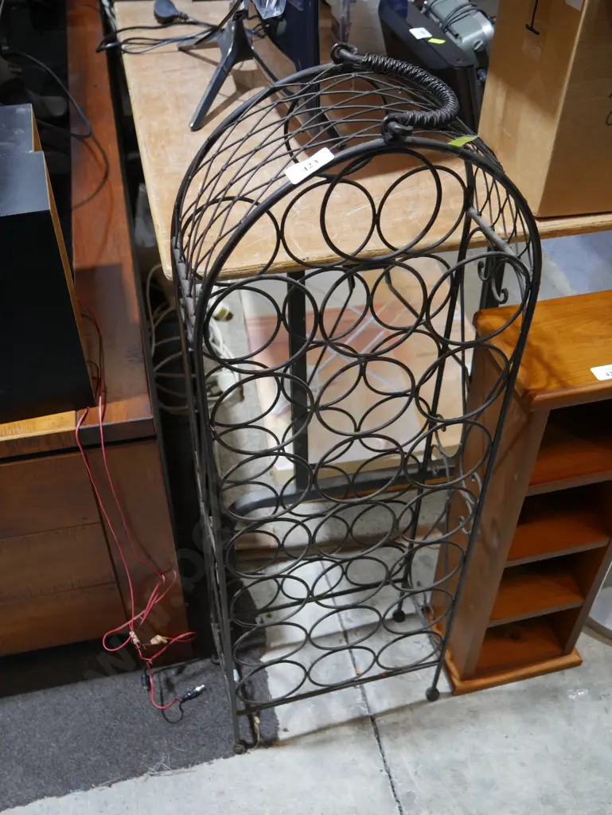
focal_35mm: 34
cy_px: 408
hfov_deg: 41.8
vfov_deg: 53.9
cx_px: 306
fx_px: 801
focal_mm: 17
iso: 500
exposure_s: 1/60
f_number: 4
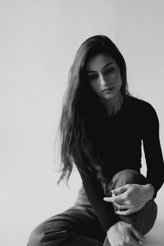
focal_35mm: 53
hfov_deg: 25.5
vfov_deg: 37.5
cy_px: 123
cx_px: 82
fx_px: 362
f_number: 2
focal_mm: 35
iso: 1600
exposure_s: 1/100
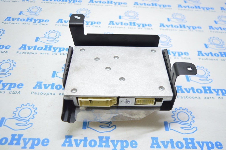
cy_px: 75
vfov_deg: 38.3
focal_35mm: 34
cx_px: 113
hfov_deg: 55.1
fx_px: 216
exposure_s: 1/40
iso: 400
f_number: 3.8
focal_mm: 23
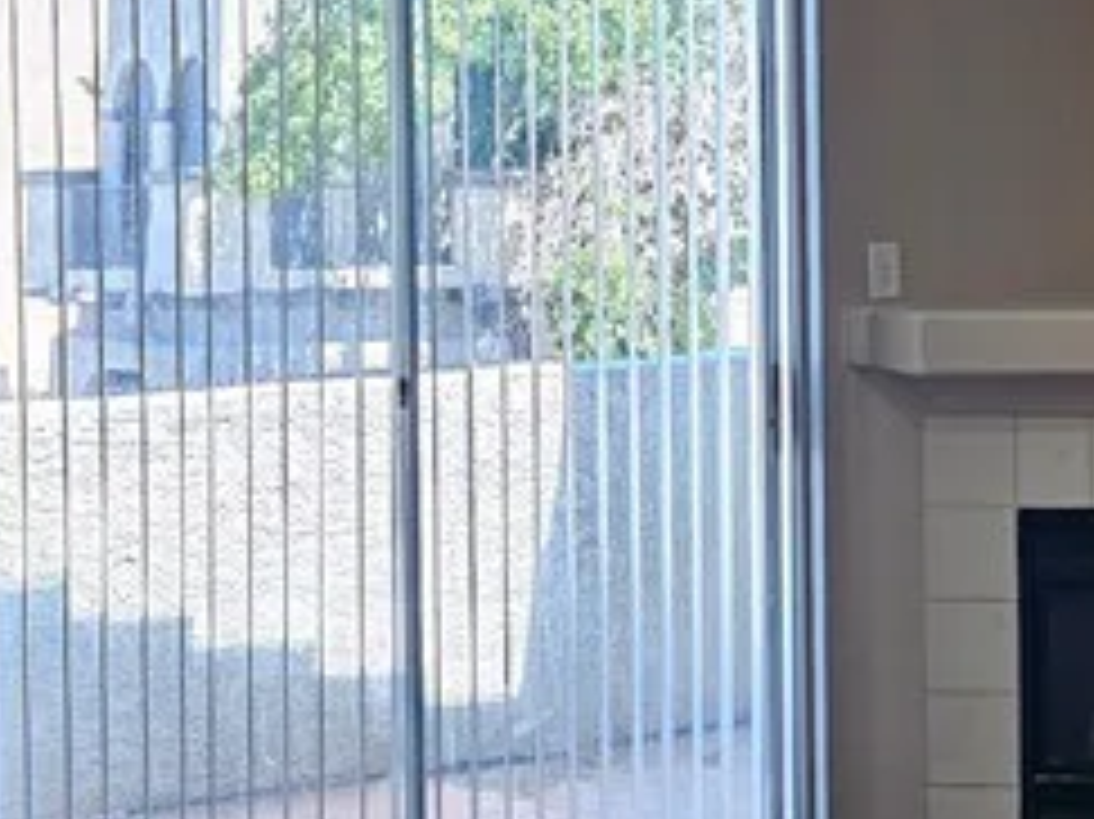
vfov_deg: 15.1
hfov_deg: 20.1
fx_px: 3064
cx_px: 842
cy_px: 180
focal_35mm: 97
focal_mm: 5.4
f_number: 1.8
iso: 40
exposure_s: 1/120
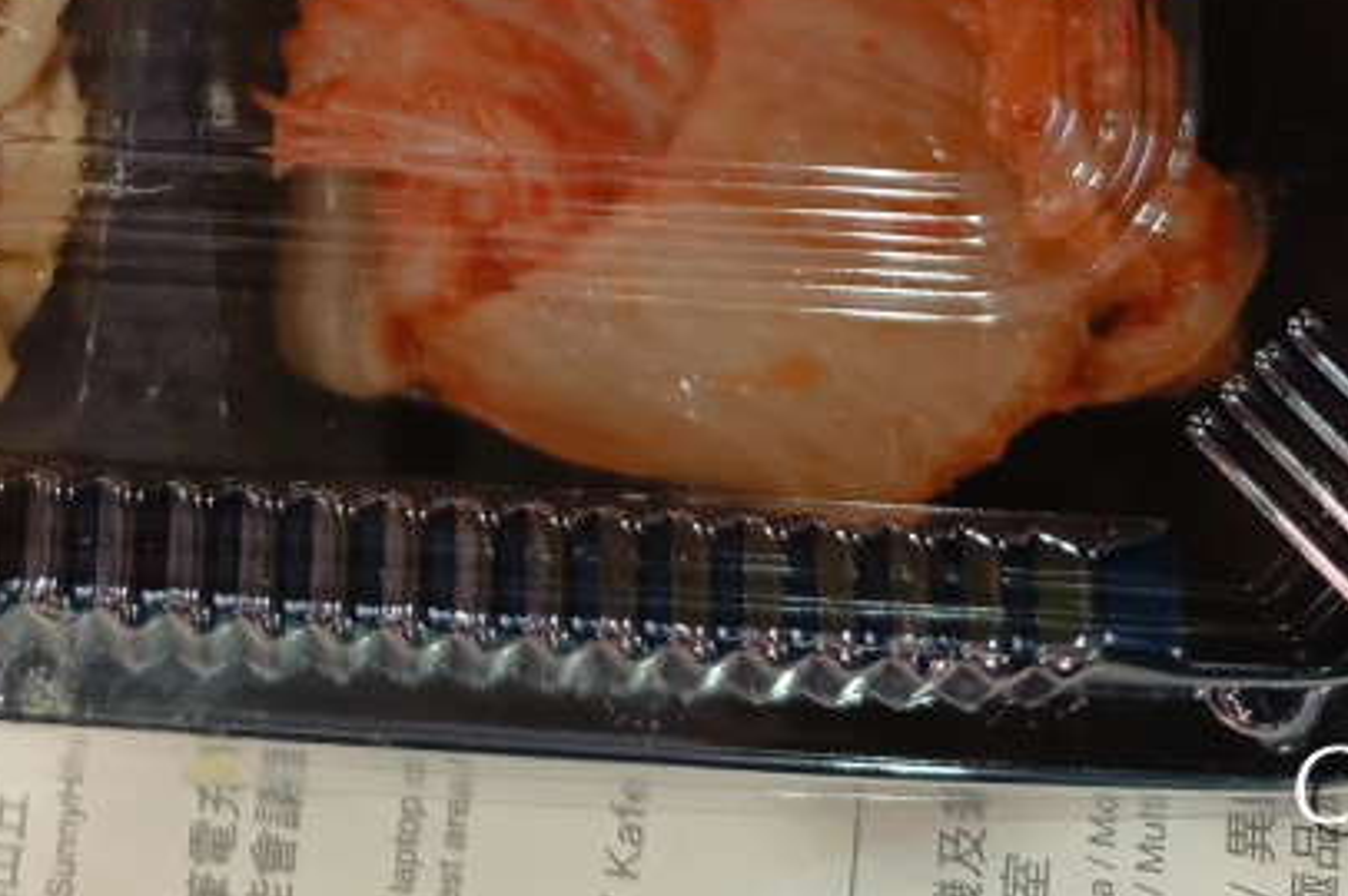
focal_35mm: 63
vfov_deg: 19.3
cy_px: -368
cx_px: 136
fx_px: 2357
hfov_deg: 30.5
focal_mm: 6.14
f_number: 1.65
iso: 1185
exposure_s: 1/40
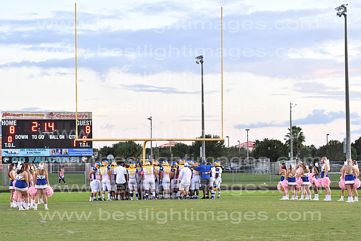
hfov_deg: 19.5
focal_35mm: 105
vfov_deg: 13.0
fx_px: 1053
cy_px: 120
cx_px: 180
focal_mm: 70
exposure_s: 1/800
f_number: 4
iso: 1600
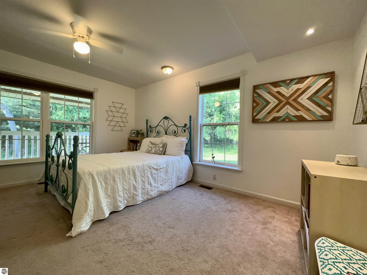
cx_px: 184
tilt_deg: -1.0
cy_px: 138
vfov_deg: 85.7
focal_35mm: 14
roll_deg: -1.1
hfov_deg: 102.1
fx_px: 148
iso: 200
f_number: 2.2
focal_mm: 2.22
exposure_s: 1/120
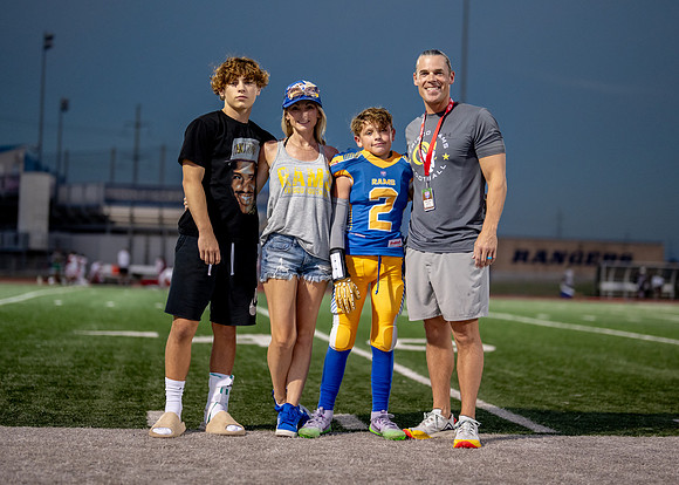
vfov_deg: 21.1
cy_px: 238
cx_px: 361
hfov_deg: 29.2
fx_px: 1301
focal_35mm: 68
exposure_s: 1/800
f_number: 1.2
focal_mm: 50
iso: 1000
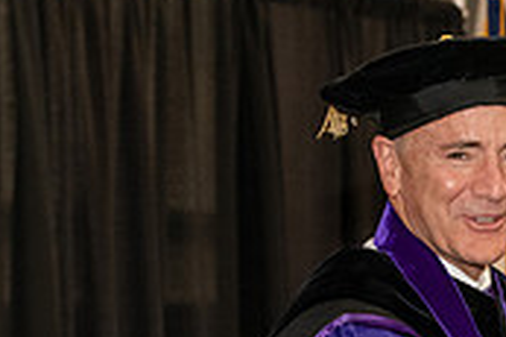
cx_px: 564
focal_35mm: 235
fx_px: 3300
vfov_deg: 5.8
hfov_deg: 8.7
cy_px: 359
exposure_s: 1/200
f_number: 5
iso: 2500
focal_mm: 70
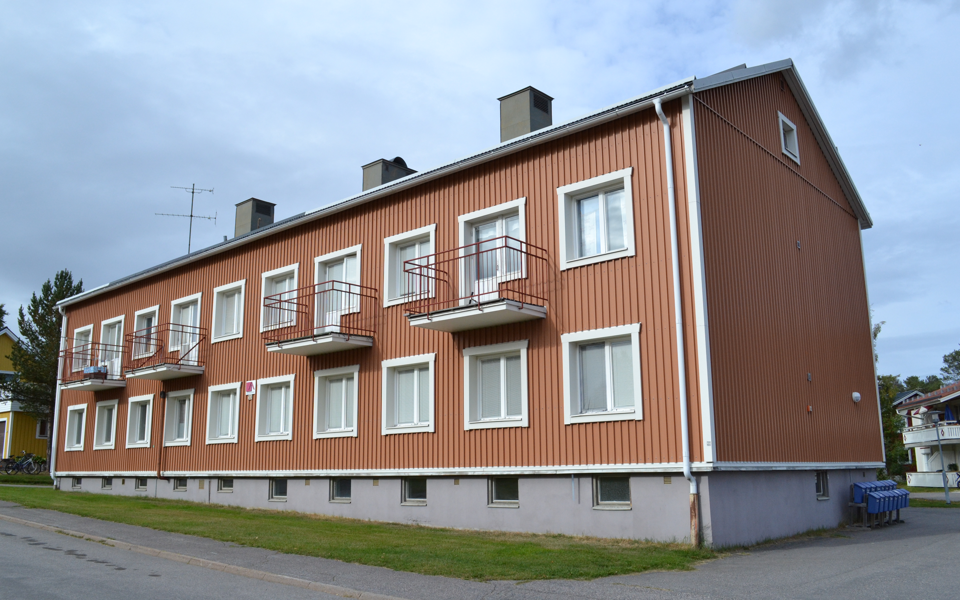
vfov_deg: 40.6
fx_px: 811
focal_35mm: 31
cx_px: 480
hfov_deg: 61.2
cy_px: 310
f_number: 7.1
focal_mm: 20
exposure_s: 1/1600
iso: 800
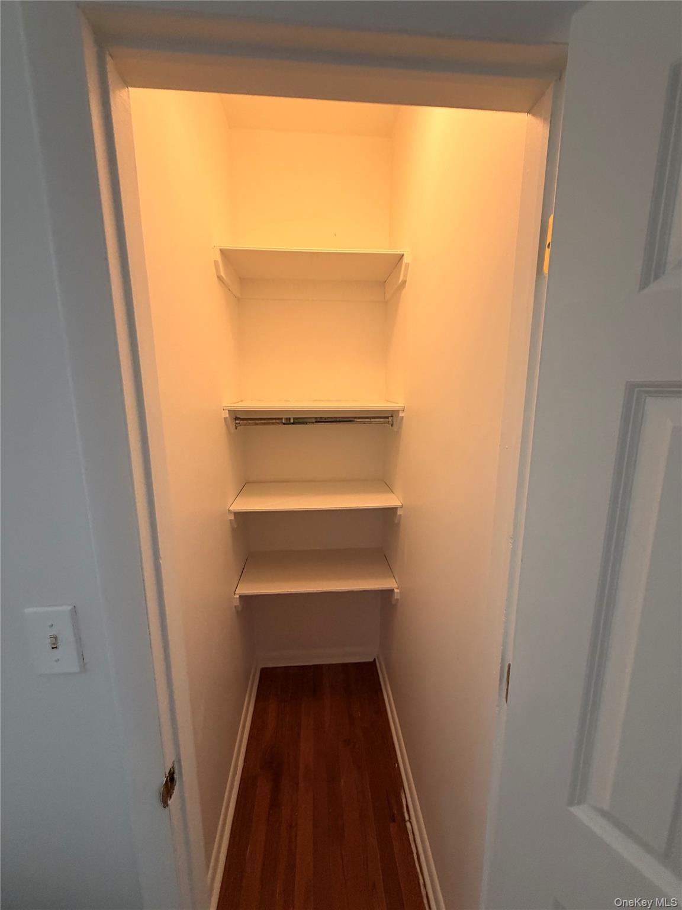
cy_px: 455
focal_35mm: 14
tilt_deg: -11.3
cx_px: 341
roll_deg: -0.5
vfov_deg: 102.1
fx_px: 368
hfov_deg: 85.7
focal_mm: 2.22
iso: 200
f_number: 2.2
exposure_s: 1/60
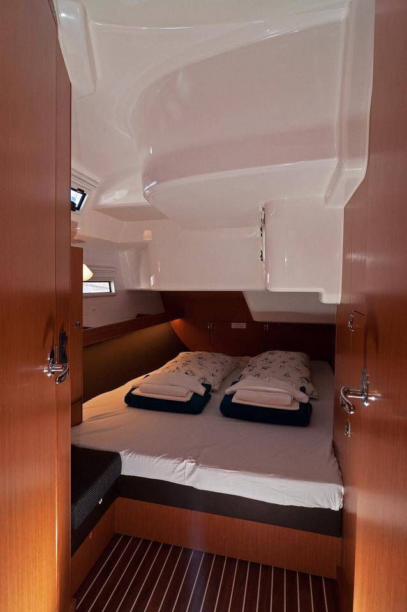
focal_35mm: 18
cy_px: 306
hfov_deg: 67.3
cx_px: 204
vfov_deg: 90.1
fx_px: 306
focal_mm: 12
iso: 1000
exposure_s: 1/200
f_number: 6.3
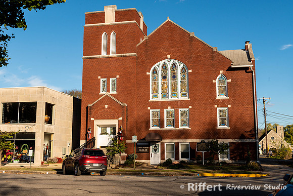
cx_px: 146
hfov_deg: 49.4
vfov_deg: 34.2
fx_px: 318
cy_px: 98
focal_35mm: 39
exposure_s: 1/160
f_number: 10
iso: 100
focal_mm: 38
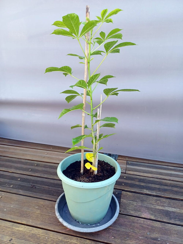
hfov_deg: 54.9
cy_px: 122
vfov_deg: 69.4
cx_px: 92
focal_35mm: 25
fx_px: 176
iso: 80
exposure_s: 1/100
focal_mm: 4.65
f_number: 1.8
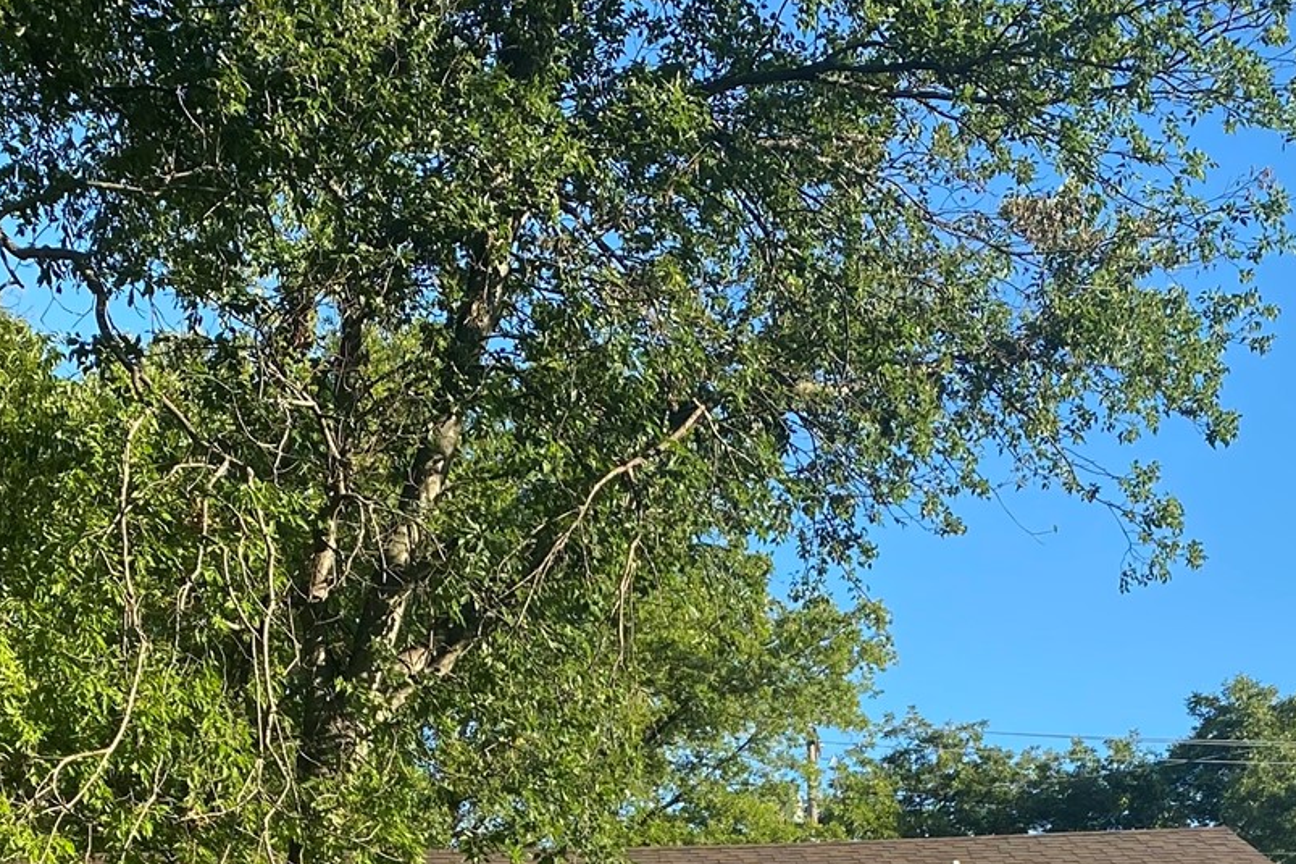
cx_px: 759
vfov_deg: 18.3
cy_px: 1145
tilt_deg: +1.7
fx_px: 2483
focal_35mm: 69
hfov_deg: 29.2
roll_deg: +3.9
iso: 32
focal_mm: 4.25
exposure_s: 1/919
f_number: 1.8
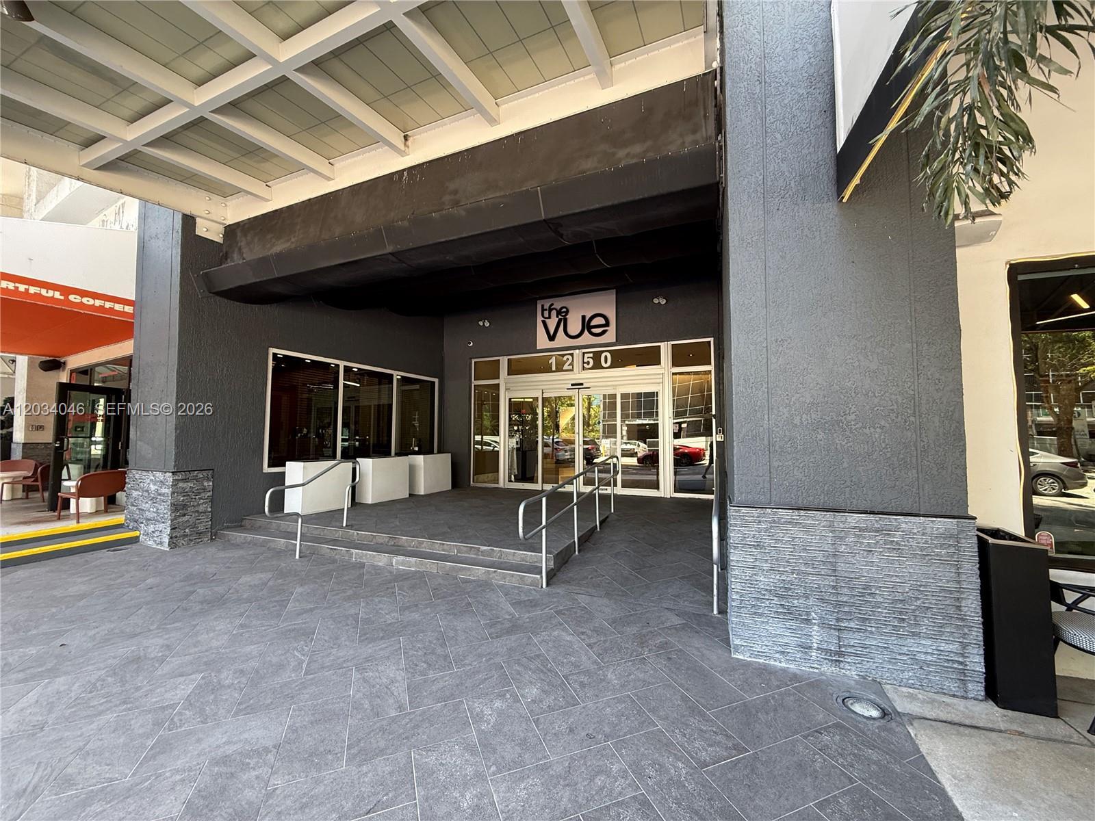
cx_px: 548
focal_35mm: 14
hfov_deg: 102.1
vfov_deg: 85.7
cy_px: 410
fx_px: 443
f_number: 2.2
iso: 160
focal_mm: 2.22
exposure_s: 1/120
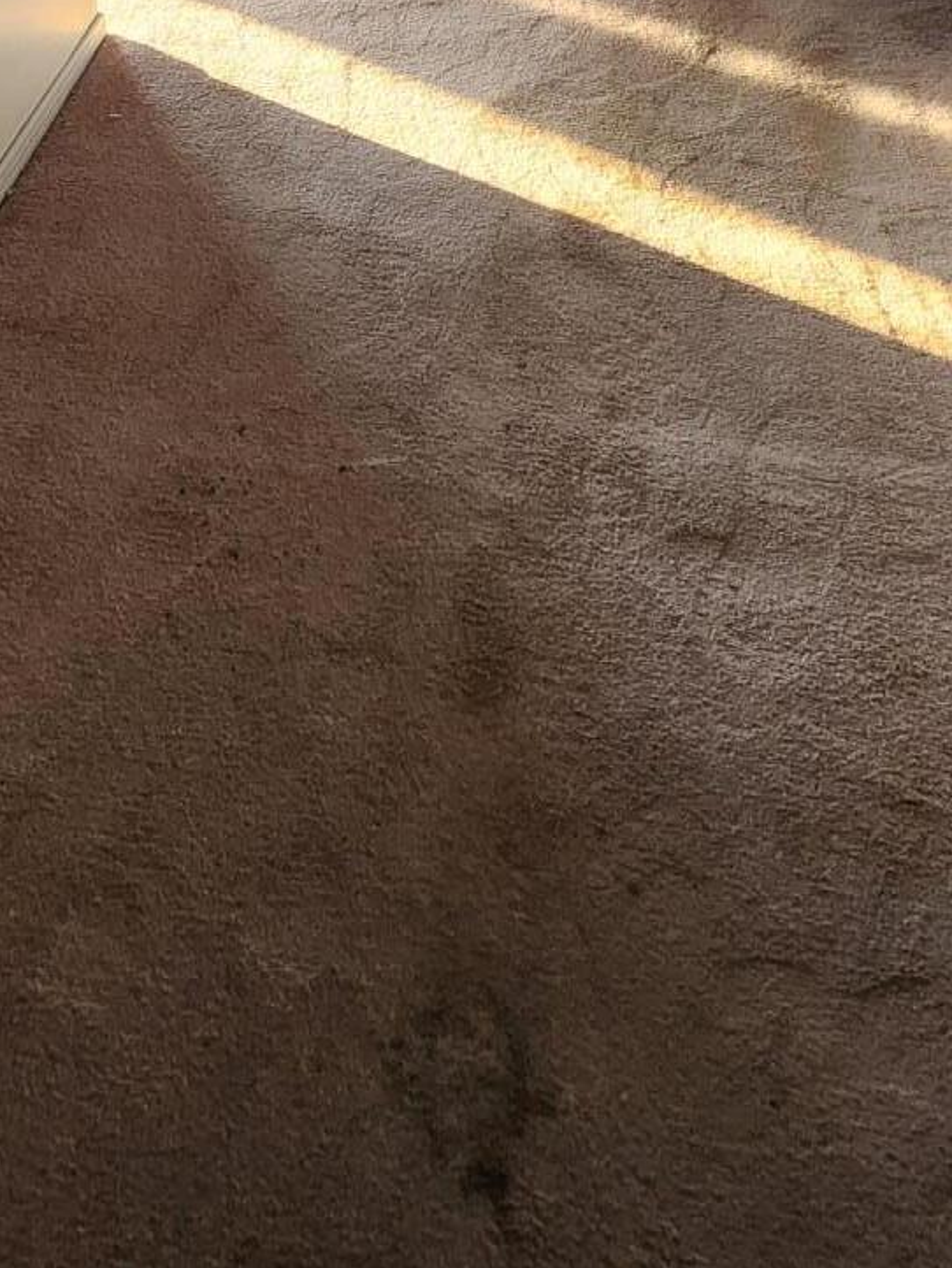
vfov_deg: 33.2
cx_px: 446
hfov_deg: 39.7
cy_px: -469
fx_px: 1319
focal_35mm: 36
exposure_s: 1/60
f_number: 2.2
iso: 250
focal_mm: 2.2
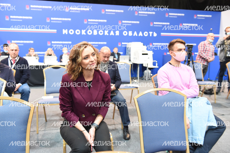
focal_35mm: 32
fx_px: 204
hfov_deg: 58.7
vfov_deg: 41.1
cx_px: 115
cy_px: 76
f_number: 4.5
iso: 10000
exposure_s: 1/320
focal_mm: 32
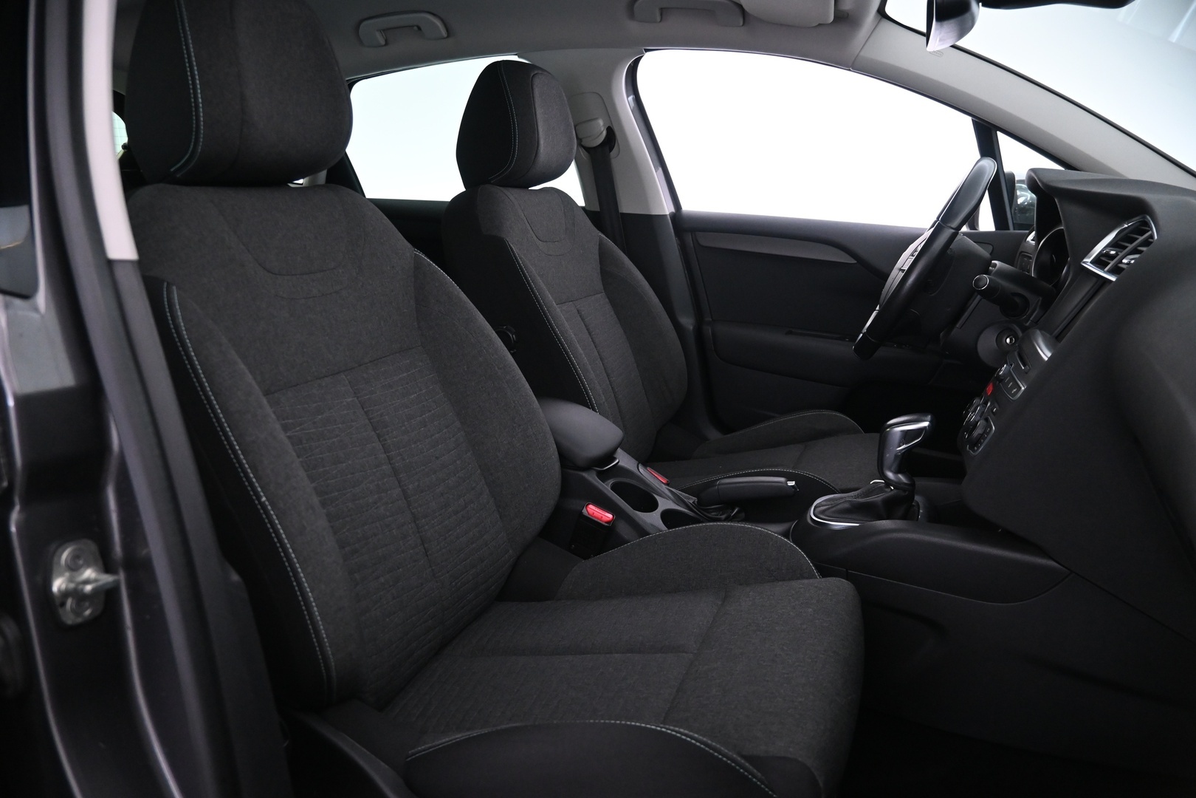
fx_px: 797
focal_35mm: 24
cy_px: 399
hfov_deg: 73.7
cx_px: 598
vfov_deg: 53.1
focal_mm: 16
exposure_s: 1/25
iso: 2000
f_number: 3.5
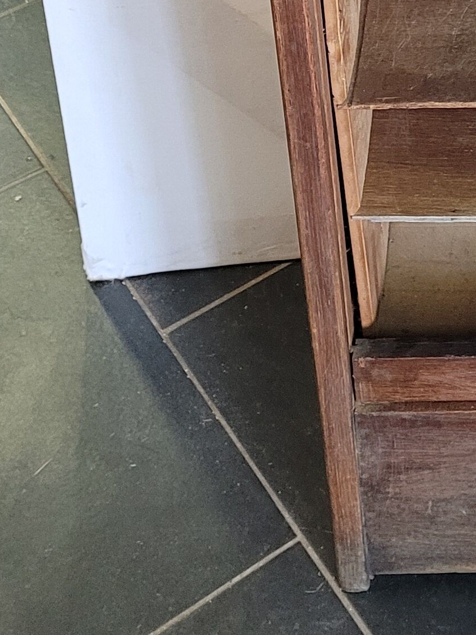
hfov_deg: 15.2
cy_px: -268
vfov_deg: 19.0
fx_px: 1705
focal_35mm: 93
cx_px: 612
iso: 500
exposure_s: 1/50
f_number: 1.8
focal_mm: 5.4
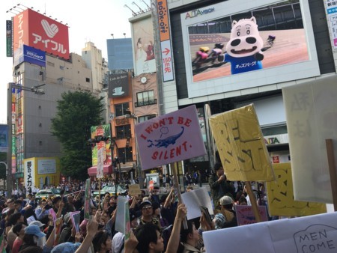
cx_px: 168
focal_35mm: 29
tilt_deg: +9.6
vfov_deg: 48.3
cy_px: 126
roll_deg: +5.2
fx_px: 282
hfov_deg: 61.6
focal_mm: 4.15
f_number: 2.2
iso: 25
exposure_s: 1/290
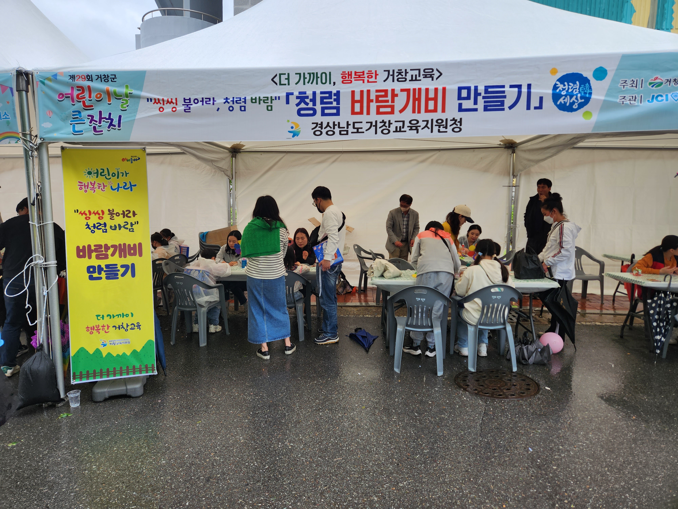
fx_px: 450
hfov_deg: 73.9
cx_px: 339
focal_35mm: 23
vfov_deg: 58.9
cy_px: 254
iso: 20
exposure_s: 1/410
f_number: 1.8
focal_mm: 5.4
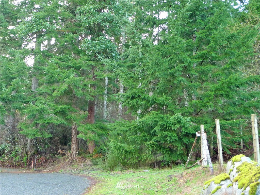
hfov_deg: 42.9
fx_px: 330
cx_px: 130
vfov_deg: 32.9
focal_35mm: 44
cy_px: 98
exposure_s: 1/60
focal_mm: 9.3
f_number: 2.5
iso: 320
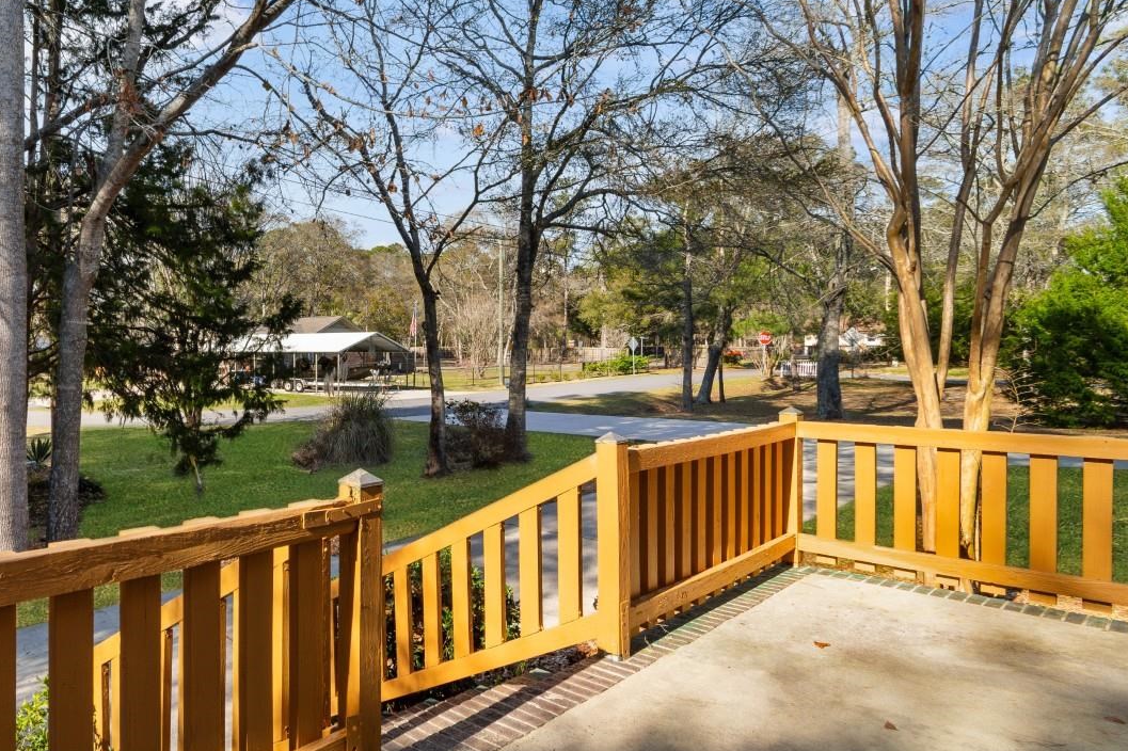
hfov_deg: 70.8
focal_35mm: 23
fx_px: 720
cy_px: 363
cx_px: 276
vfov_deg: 55.1
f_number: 7.1
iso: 100
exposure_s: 1/200
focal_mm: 10
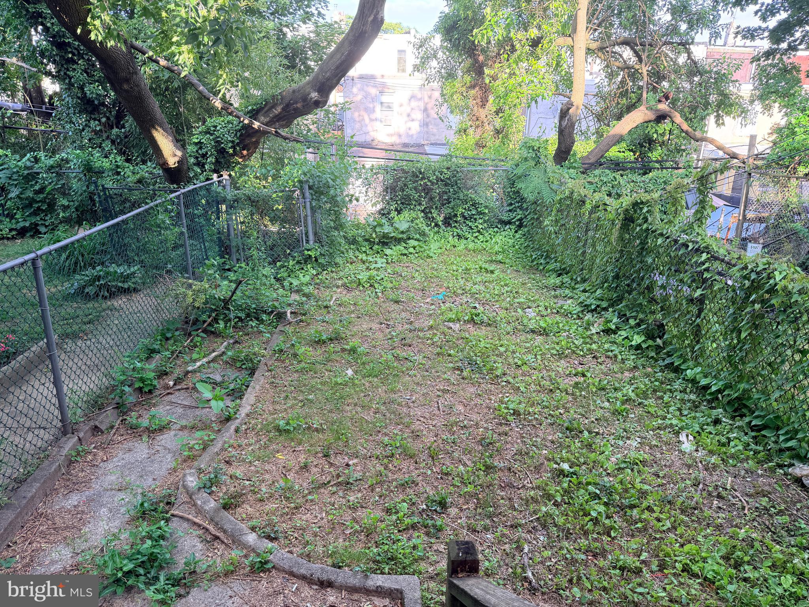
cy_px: 304
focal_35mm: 24
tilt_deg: -18.1
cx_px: 404
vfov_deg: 56.8
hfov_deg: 71.6
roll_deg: -1.4
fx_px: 561
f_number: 1.78
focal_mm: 6.76
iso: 80
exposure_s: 1/172
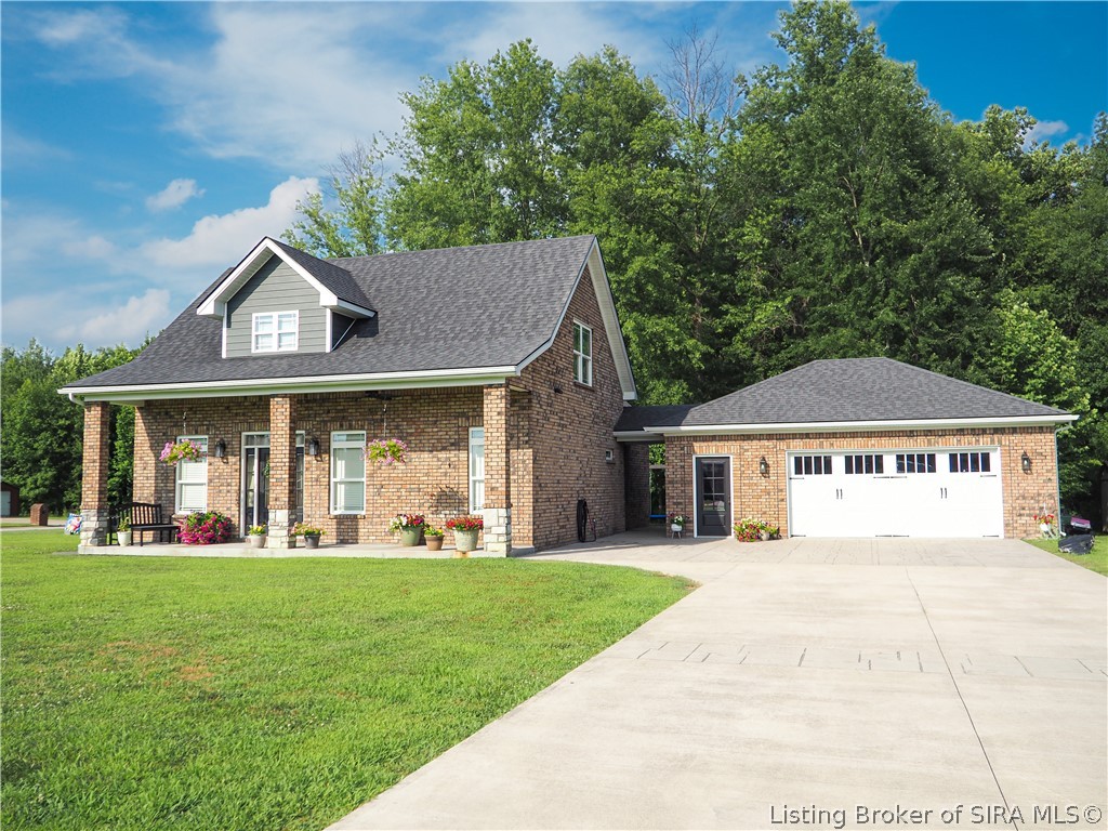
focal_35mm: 30
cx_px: 554
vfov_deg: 46.8
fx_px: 960
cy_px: 416
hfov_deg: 60.0
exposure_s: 1/2000
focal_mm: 15
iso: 200
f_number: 3.6
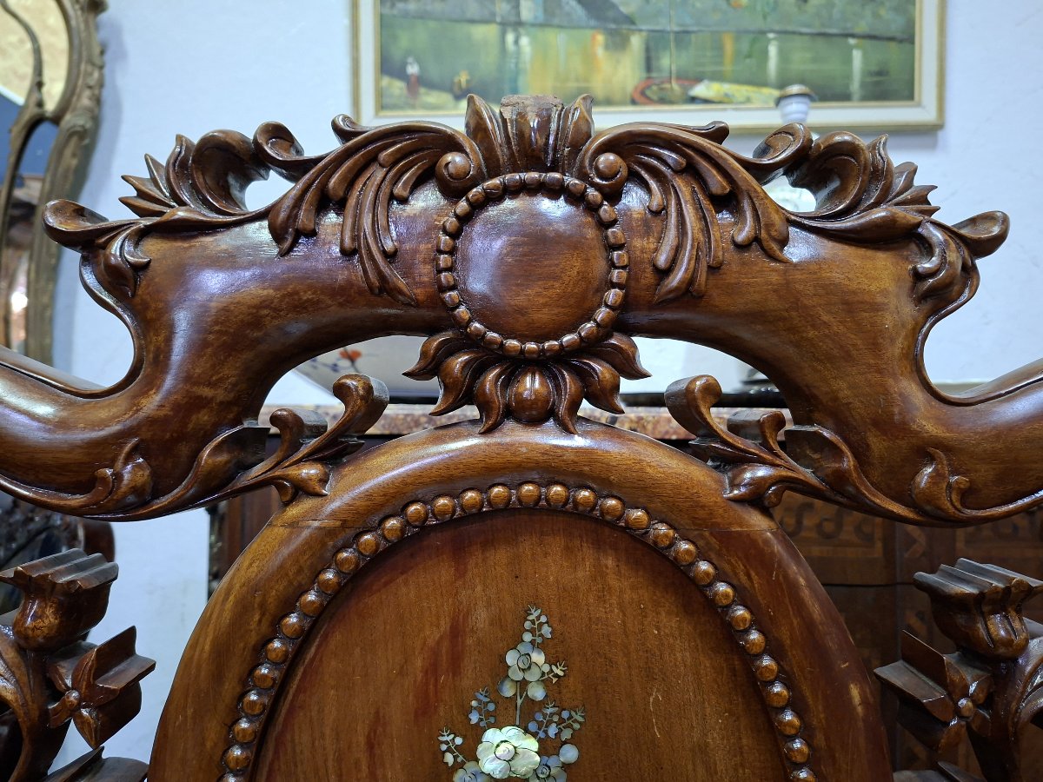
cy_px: 391
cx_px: 522
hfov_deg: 73.9
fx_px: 693
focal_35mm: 23
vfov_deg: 58.9
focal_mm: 5.54
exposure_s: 1/25
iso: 640
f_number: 1.8
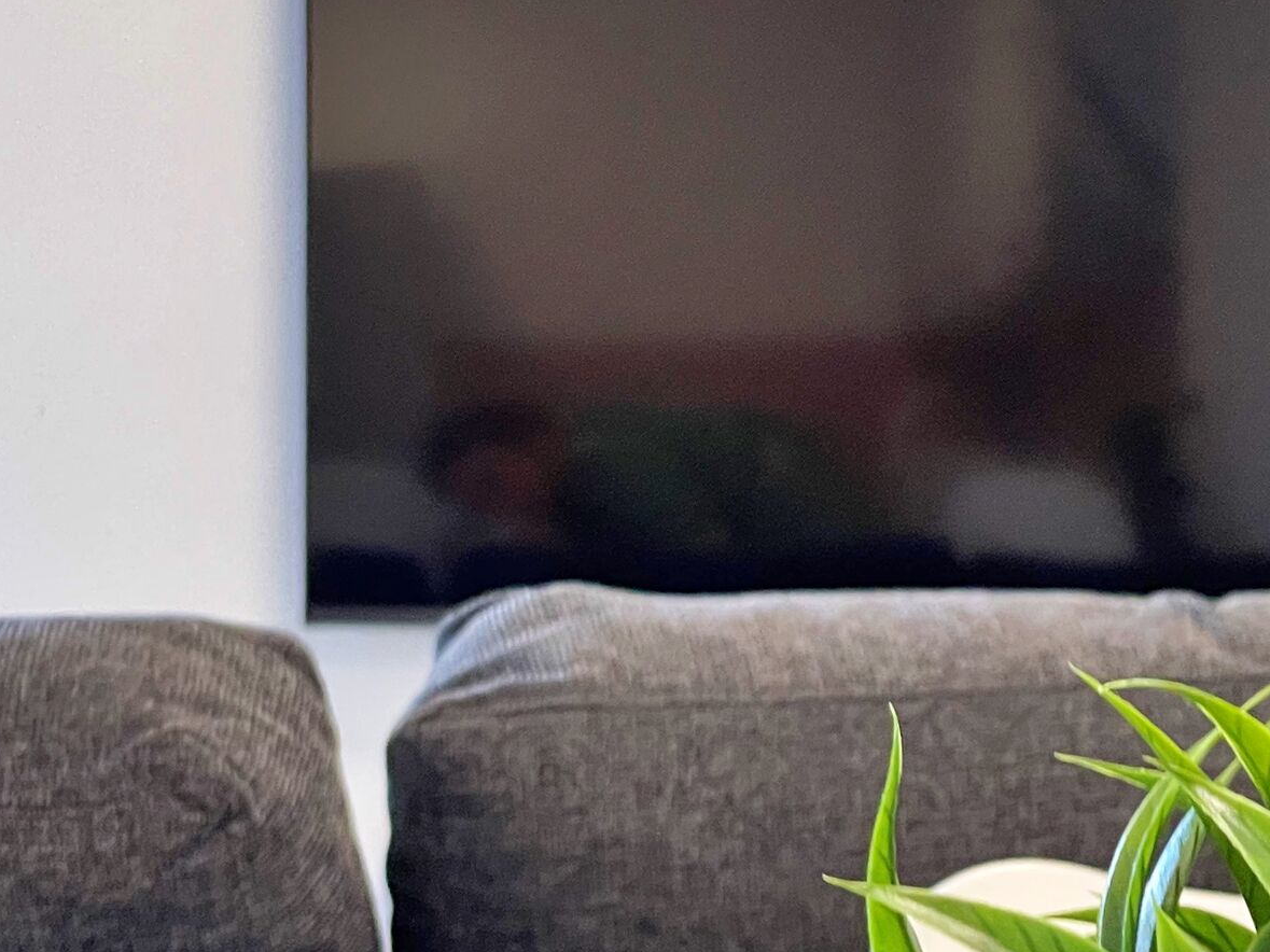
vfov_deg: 9.7
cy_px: 810
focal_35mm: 152
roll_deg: -0.5
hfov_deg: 12.9
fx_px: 5576
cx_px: 1227
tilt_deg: -4.5
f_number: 2.2
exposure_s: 1/50
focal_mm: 7.5
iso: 160
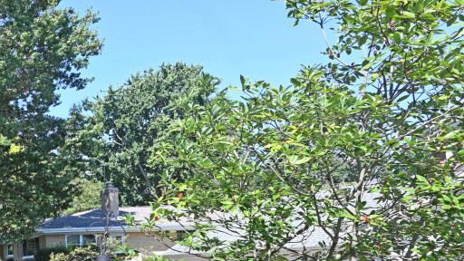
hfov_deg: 31.6
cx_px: -184
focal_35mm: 43
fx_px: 529
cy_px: 251
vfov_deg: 26.5
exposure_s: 1/250
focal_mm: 14
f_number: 5.6
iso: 110
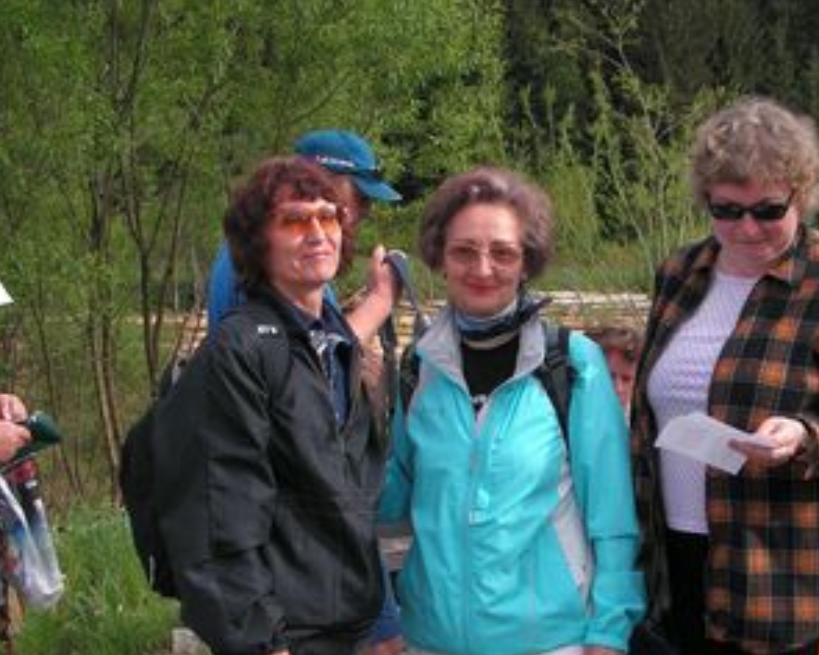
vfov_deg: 27.4
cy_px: 462
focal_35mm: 55
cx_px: 561
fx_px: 1333
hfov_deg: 33.8
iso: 50
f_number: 3.2
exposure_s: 1/250
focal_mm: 6.2
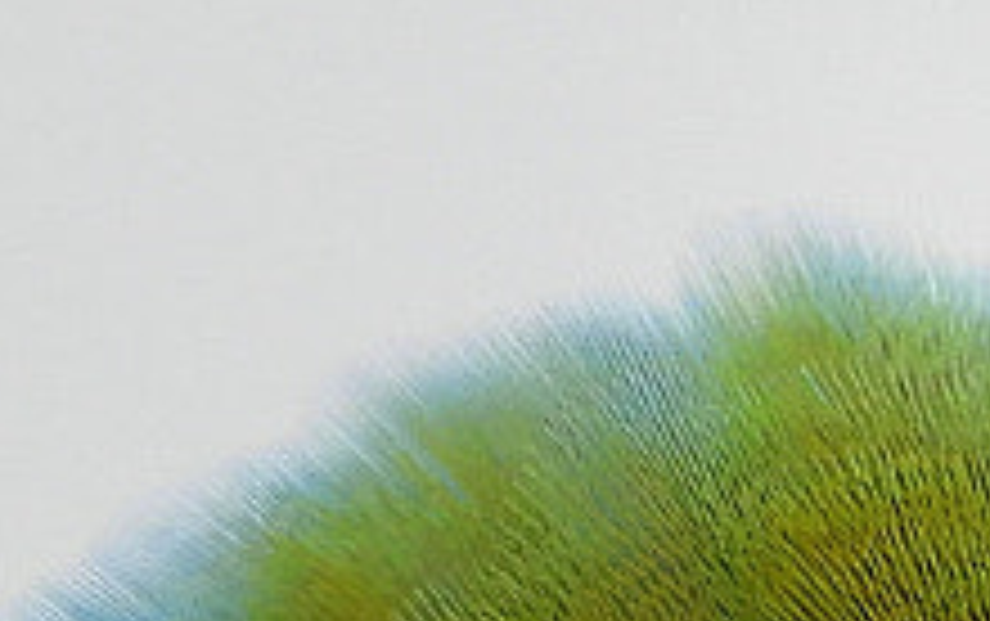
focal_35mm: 1923
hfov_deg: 1.1
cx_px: 932
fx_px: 51937
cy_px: 1994
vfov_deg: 0.7
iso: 100
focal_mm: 44.8
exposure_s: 1/160
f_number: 5.5
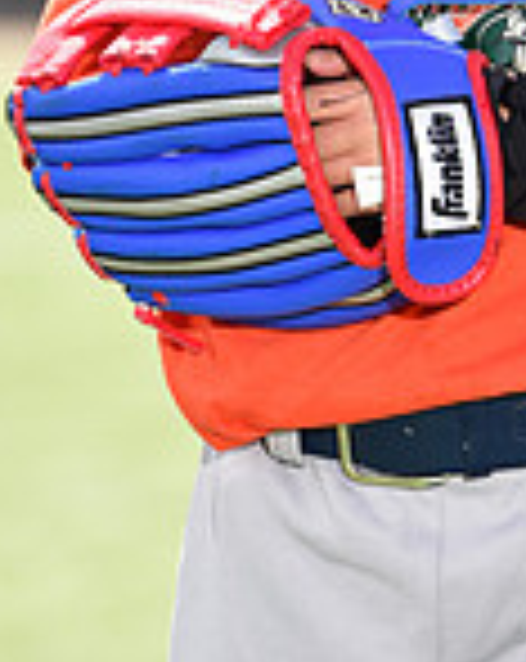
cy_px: -149
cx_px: 452
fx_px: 14484
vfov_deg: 2.6
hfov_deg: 2.1
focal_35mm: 742
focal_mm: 200
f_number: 5
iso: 80
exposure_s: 1/200
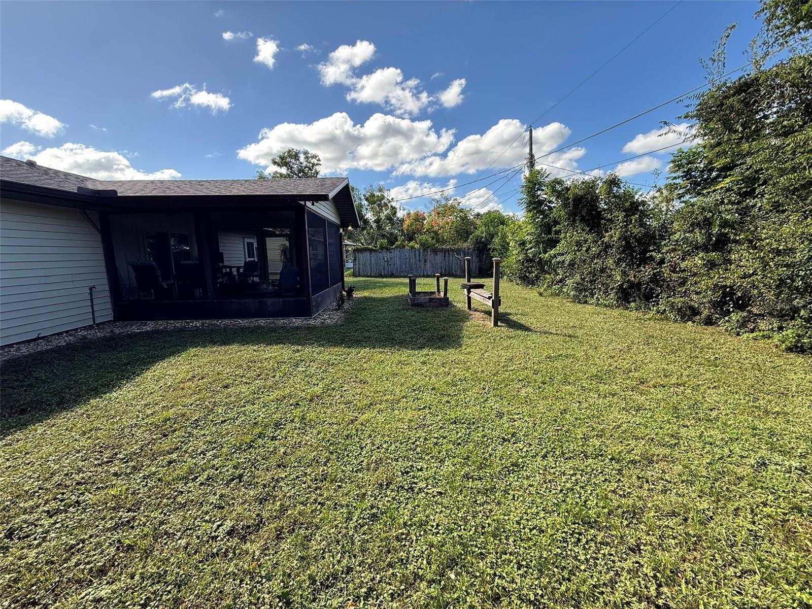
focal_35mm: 14
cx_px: 406
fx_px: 328
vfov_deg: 85.7
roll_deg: +1.8
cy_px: 304
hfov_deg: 102.1
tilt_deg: -7.7
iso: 50
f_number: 2.2
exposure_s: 1/346
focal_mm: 2.22
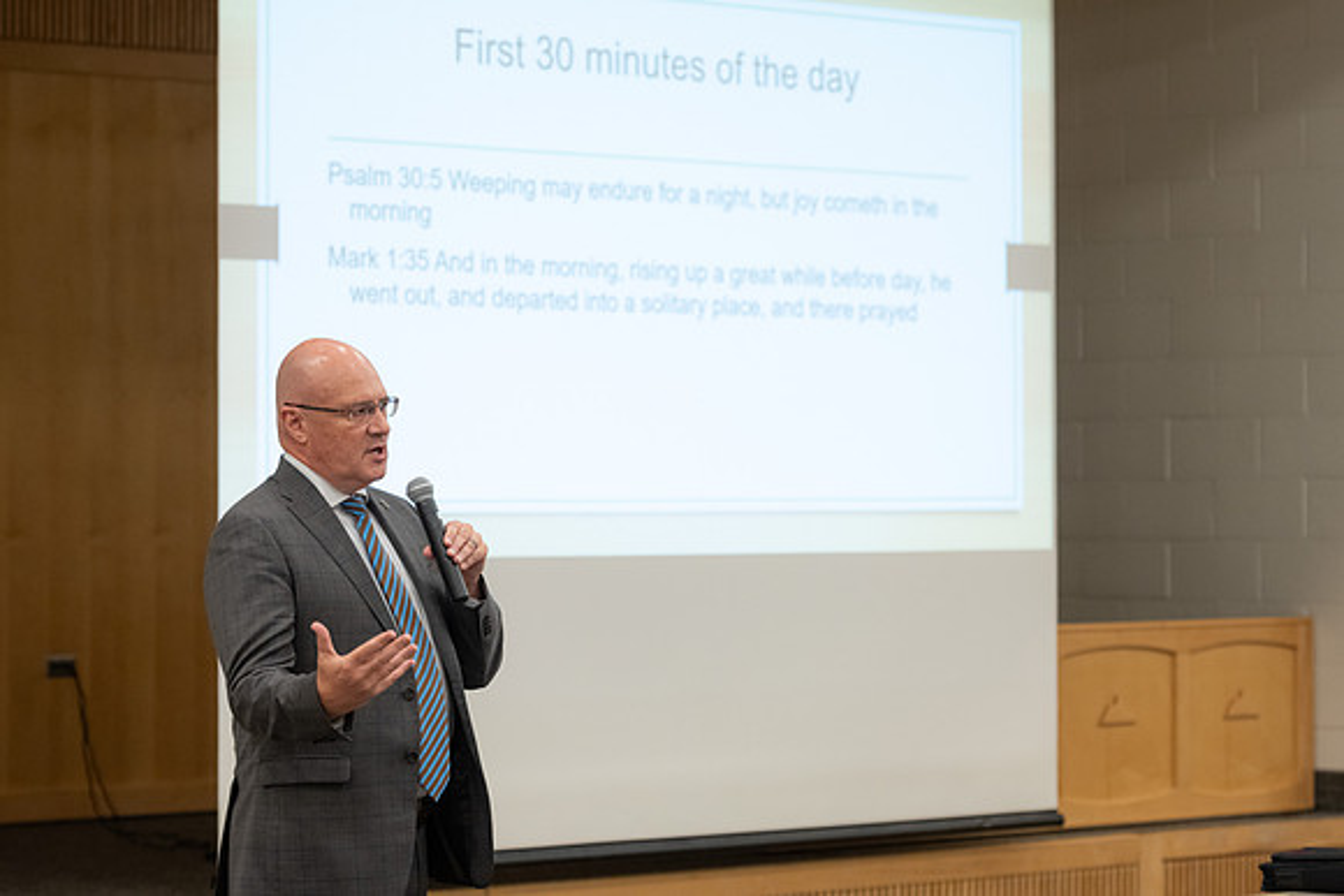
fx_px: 4432
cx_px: 672
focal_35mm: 119
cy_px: 364
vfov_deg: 11.5
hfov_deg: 17.2
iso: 1000
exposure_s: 1/250
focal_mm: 100
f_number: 2.8
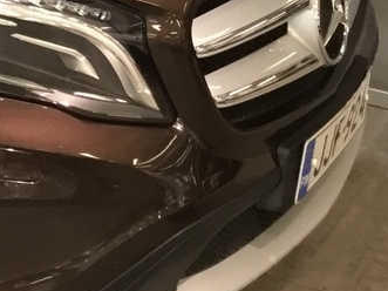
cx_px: -395
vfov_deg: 10.3
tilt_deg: -11.4
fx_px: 1513
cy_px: -231
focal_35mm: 135
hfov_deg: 12.7
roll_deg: +1.6
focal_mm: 3.3
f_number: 2.4
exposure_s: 1/33
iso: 125
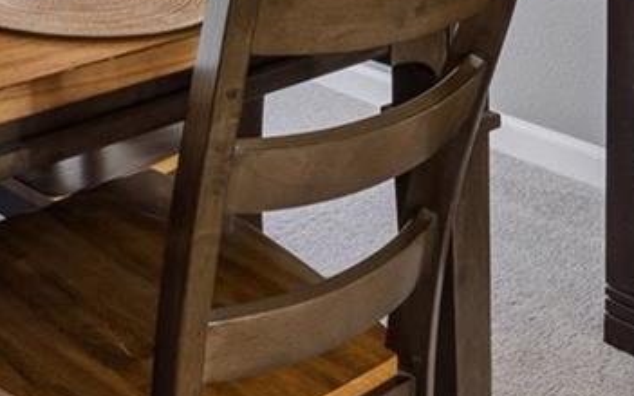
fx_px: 1364
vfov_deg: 14.2
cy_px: -365
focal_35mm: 79
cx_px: -119
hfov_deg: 23.9
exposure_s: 1/10
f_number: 9
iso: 400
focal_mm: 17
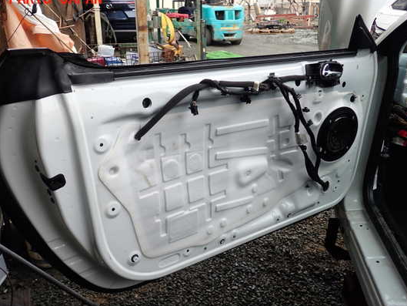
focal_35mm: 34
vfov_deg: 41.8
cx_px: 193
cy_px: 163
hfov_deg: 53.9
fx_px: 400
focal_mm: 5.4
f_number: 2.3
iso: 100
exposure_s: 1/160
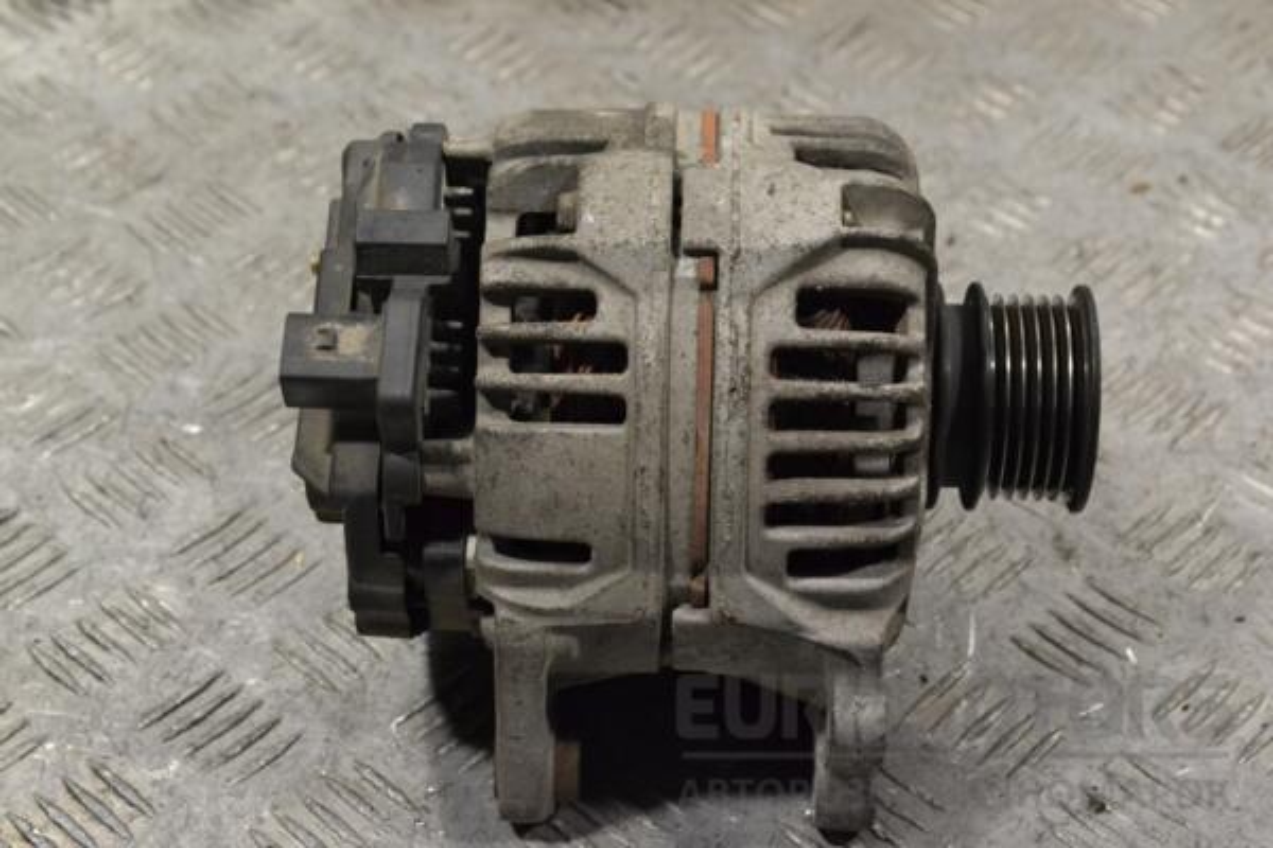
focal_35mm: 69
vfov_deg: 19.7
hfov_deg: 29.2
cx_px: 636
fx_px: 2440
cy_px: 424
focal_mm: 46
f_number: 9
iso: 3200
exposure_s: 1/320
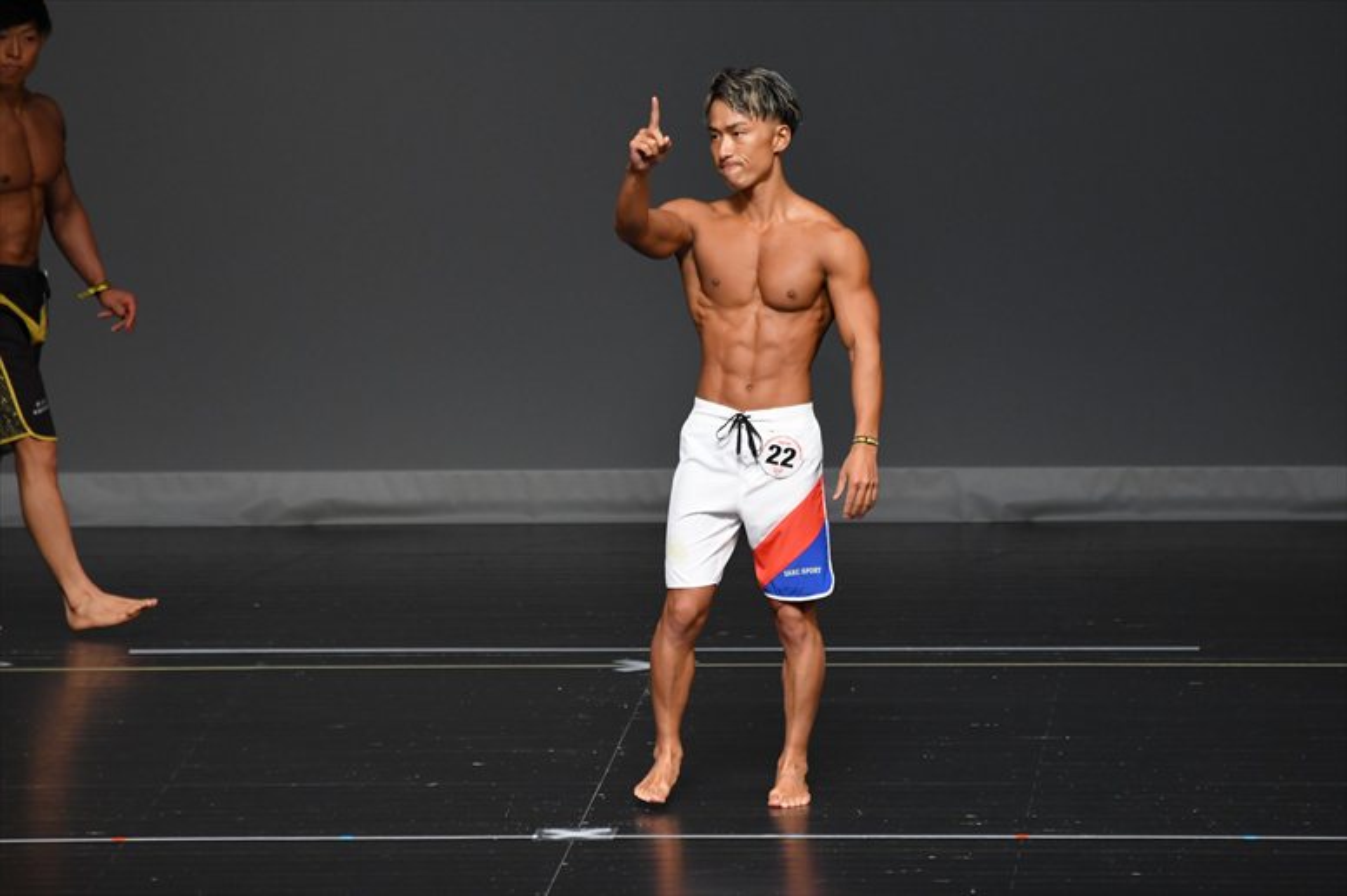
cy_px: 448
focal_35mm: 345
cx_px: 674
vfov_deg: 4.0
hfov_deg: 6.0
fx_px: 12903
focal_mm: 230
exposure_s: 1/400
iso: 2000
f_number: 5.6
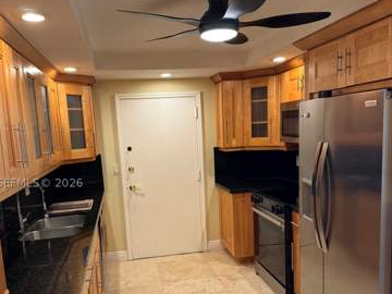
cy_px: 183
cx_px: 183
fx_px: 362
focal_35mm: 32
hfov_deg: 56.8
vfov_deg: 43.8
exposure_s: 1/60
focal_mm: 6.76
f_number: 1.78
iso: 200
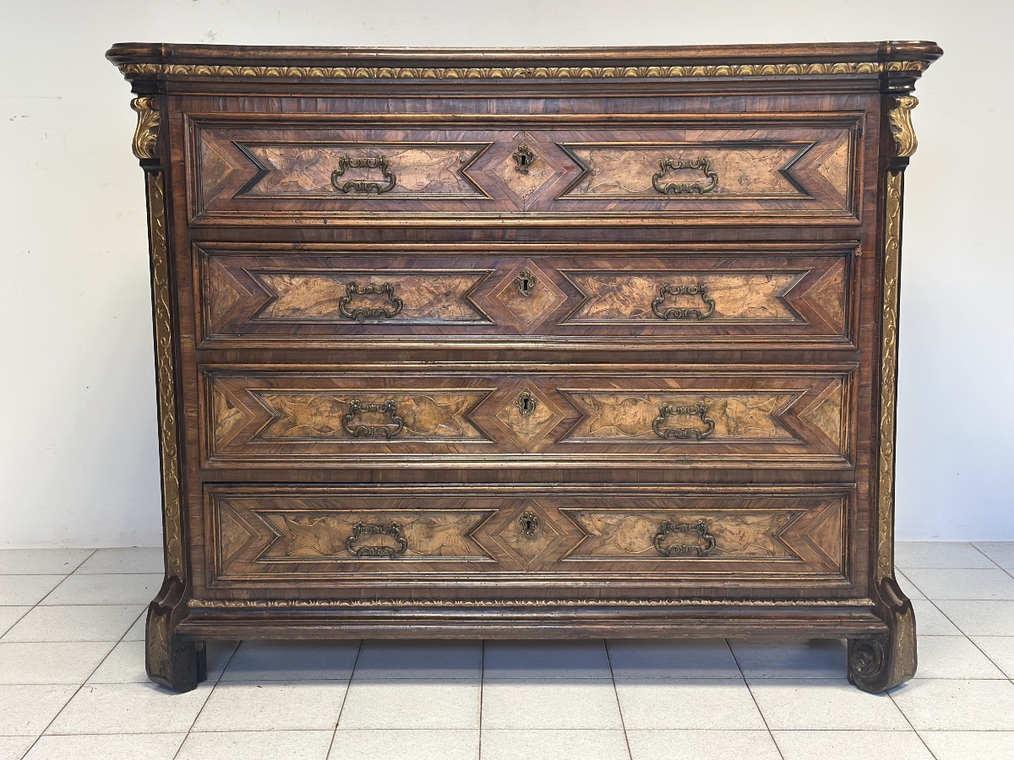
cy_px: 380
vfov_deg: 30.3
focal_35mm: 48
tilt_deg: -8.8
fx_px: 1406
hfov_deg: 39.7
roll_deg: +0.3
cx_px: 507
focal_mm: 6.86
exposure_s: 1/50
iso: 160
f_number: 1.78
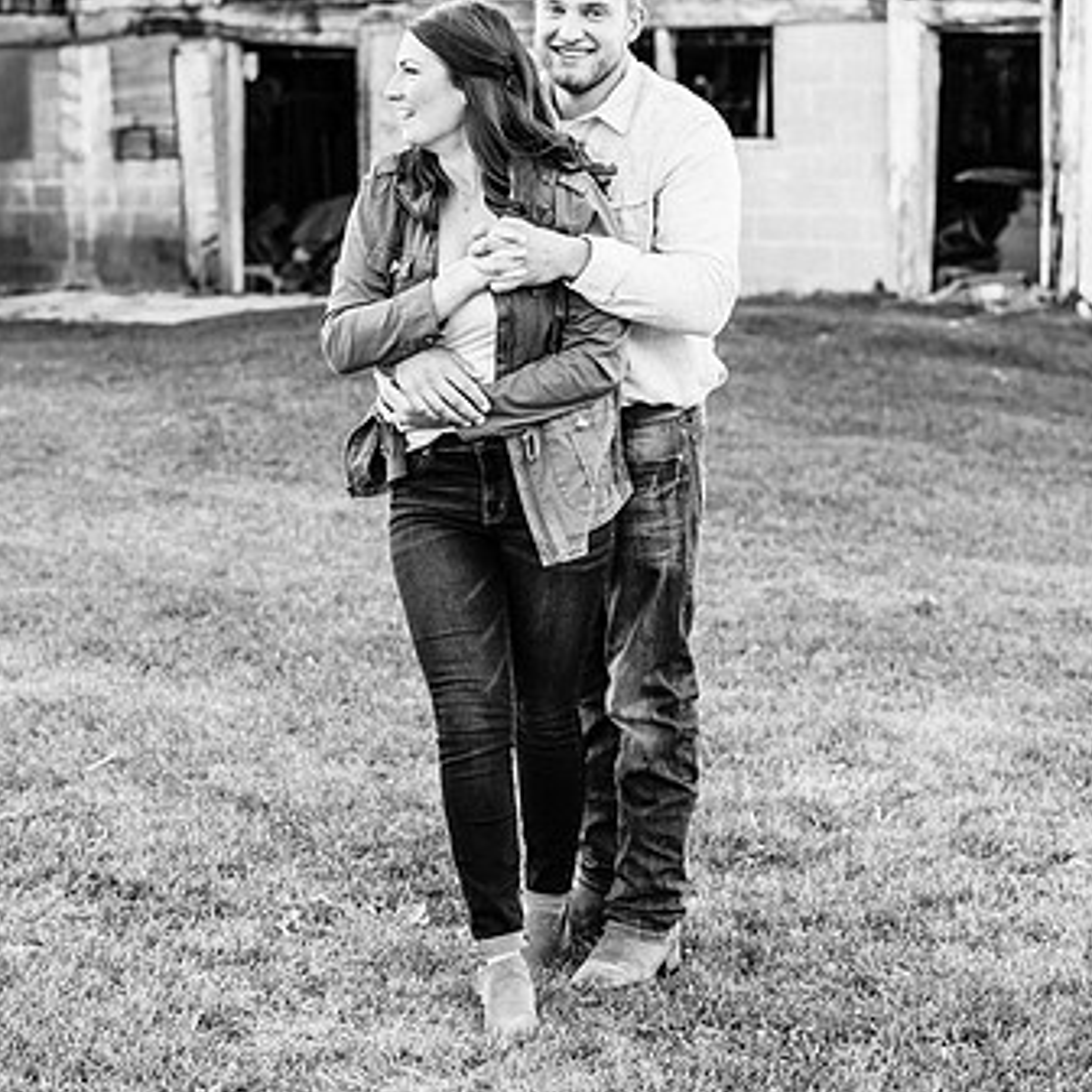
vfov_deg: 20.4
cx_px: 403
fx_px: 3034
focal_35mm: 85
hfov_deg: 20.4
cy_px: 470
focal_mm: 58
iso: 200
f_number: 3.2
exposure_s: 1/640
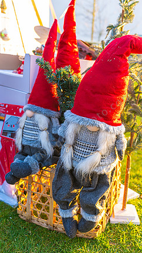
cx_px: 83
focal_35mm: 34
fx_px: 228
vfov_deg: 58.0
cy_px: 126
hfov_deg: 34.6
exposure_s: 1/60
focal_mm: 31
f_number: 2.8
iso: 100
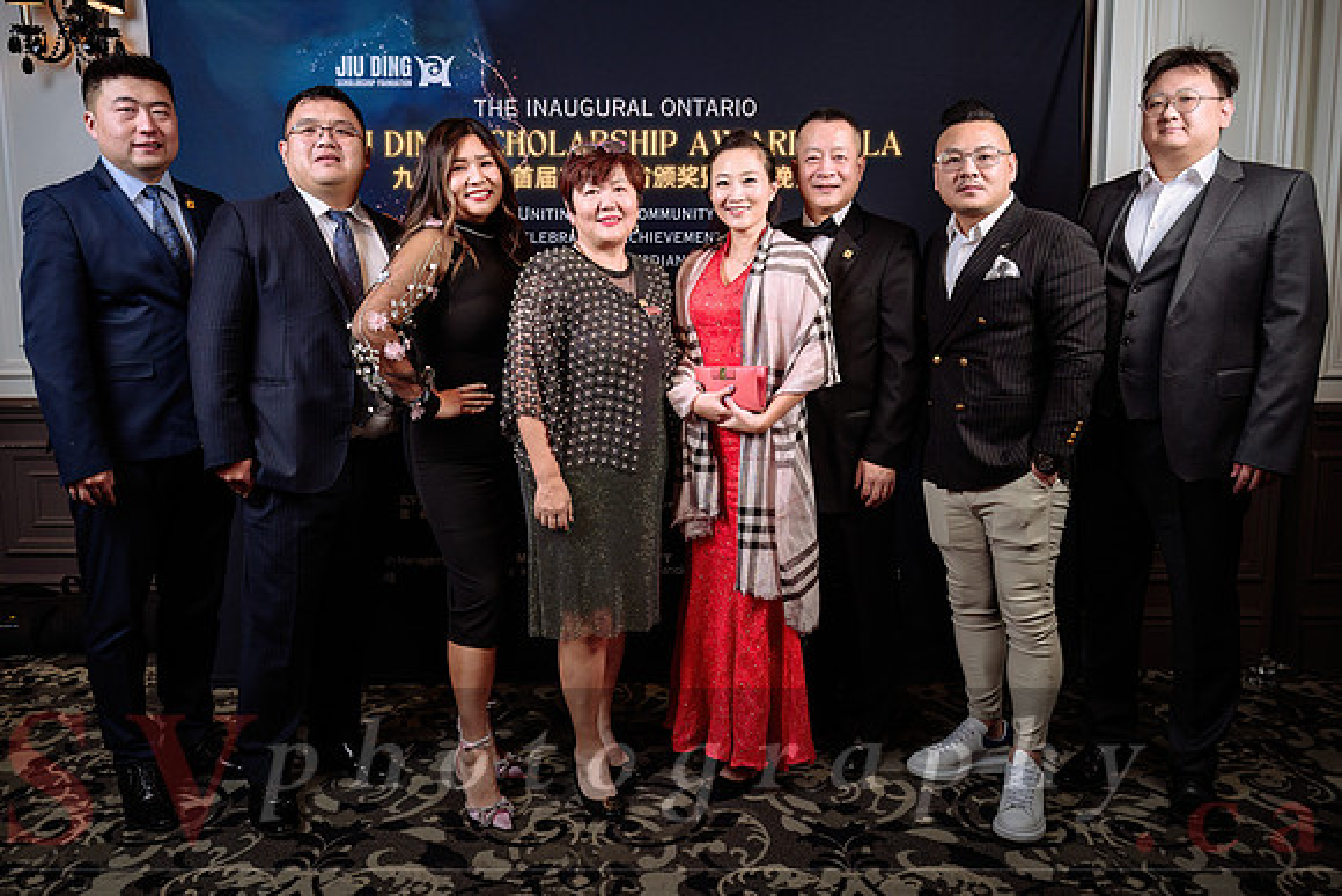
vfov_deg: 47.6
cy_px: 413
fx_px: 1015
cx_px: 671
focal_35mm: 27
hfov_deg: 66.9
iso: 500
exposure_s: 1/125
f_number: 5
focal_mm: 24.5
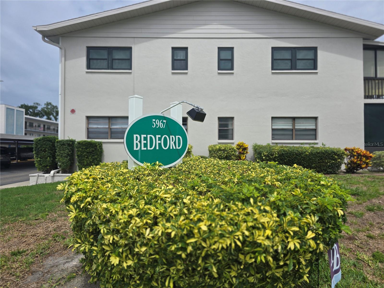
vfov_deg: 58.9
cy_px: 144
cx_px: 192
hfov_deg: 73.9
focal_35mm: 23
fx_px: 255
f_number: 1.7
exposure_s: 1/1576
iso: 12
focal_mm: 6.3
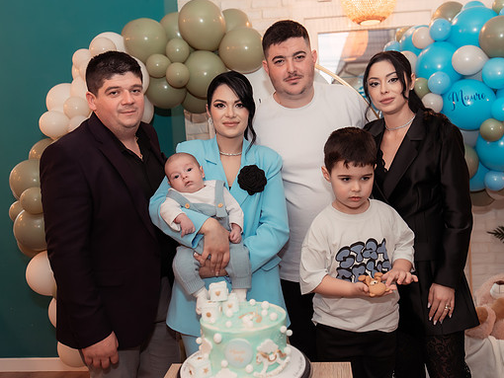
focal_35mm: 32
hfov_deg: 56.7
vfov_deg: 44.2
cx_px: 271
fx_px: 466
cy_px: 175
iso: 1600
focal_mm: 26
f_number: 2.8
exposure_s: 1/250
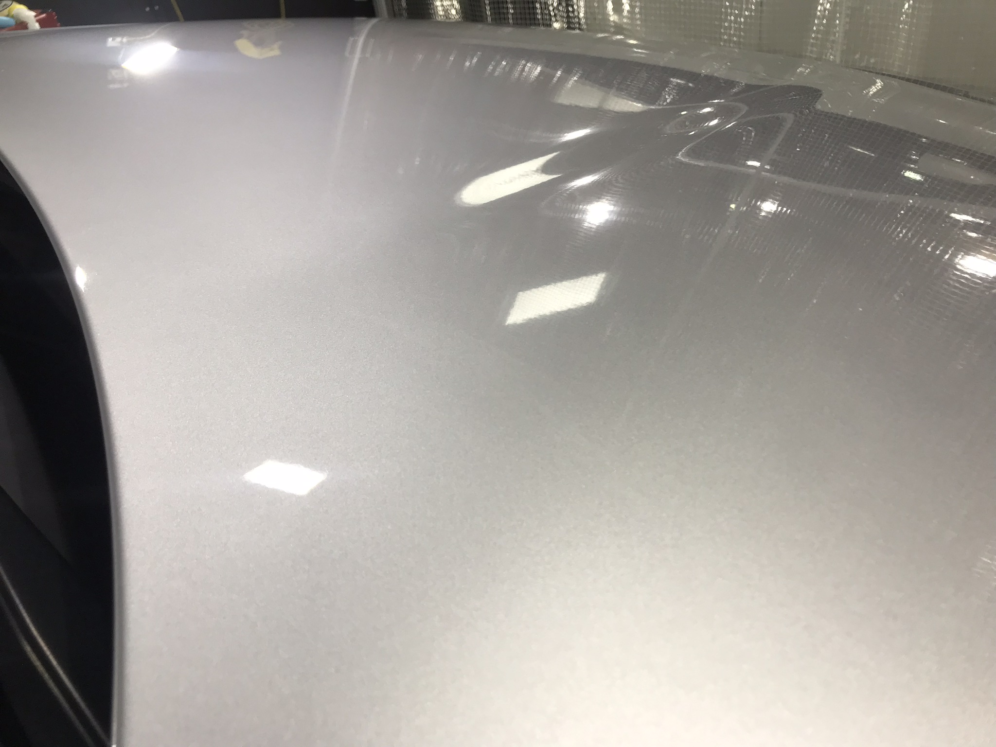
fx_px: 806
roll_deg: +10.7
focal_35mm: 28
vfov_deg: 49.7
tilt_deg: -35.6
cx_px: 498
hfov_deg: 63.4
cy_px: 374
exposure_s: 1/120
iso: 32
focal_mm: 3.99
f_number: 1.8
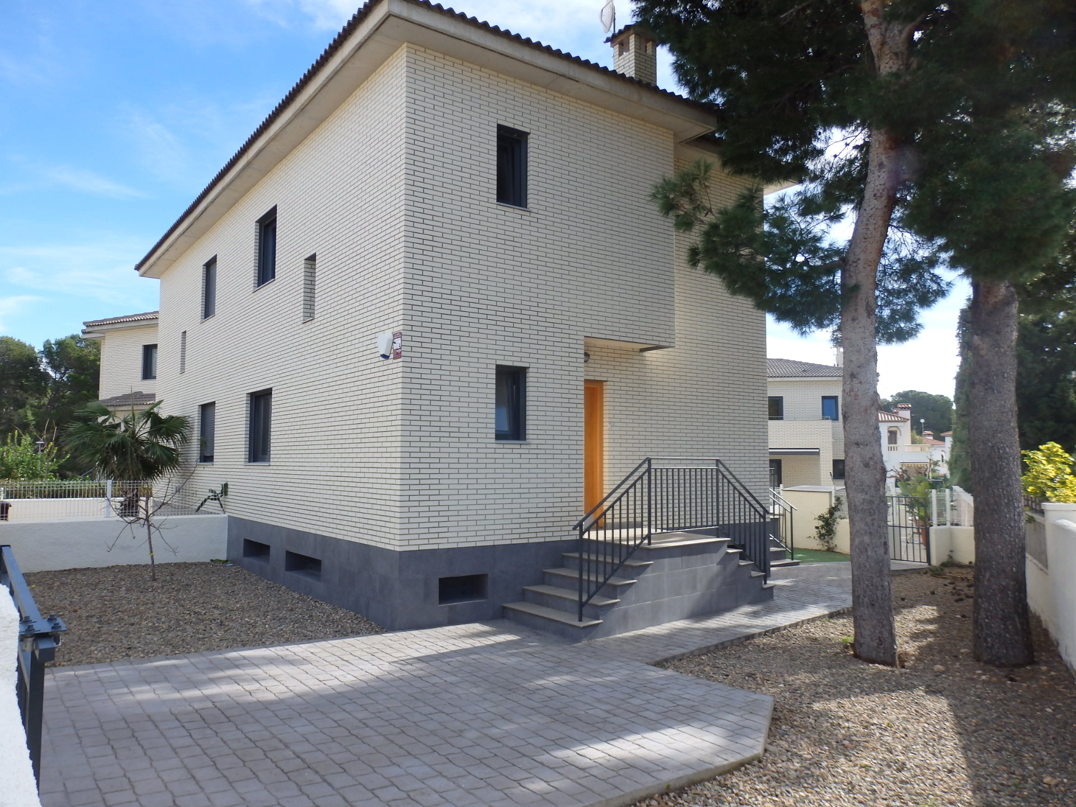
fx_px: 777
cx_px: 538
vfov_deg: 54.9
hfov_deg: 69.4
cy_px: 404
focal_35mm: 25
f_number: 3
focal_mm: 4.5
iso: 100
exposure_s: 1/640
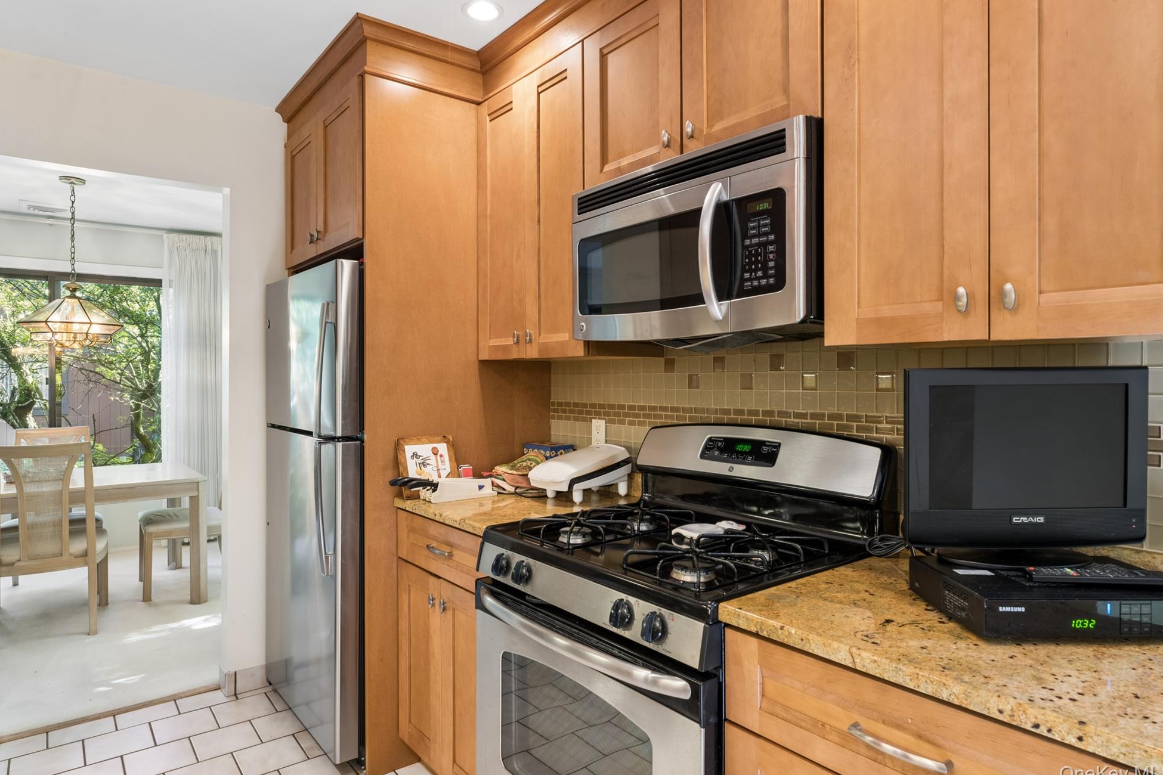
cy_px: 381
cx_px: 570
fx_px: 678
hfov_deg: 81.2
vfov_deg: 59.5
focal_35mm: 21
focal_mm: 20
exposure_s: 1/1.25
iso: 400
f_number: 13
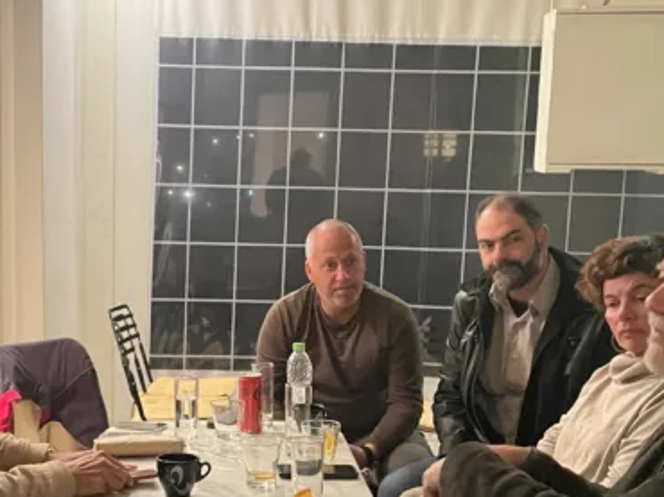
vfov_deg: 26.9
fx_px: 1035
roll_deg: -0.9
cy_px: 321
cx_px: 240
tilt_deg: -6.3
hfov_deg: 35.3
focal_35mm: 54
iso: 800
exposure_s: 1/25
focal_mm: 4.2
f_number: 1.6
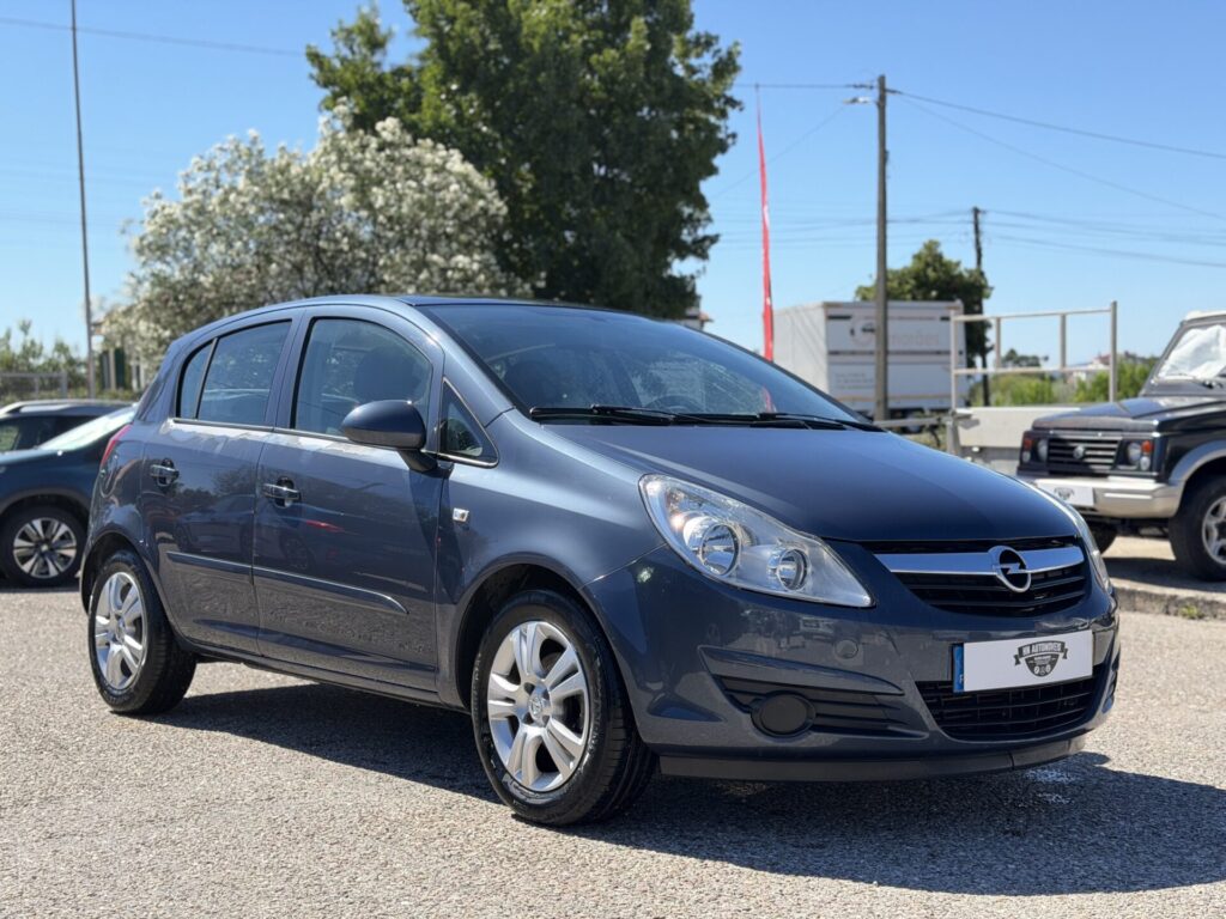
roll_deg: +1.6
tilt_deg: -0.3
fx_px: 1700
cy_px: 460
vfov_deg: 30.3
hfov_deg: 39.7
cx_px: 613
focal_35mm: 48
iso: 100
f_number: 1.78
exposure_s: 1/2273
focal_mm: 6.76
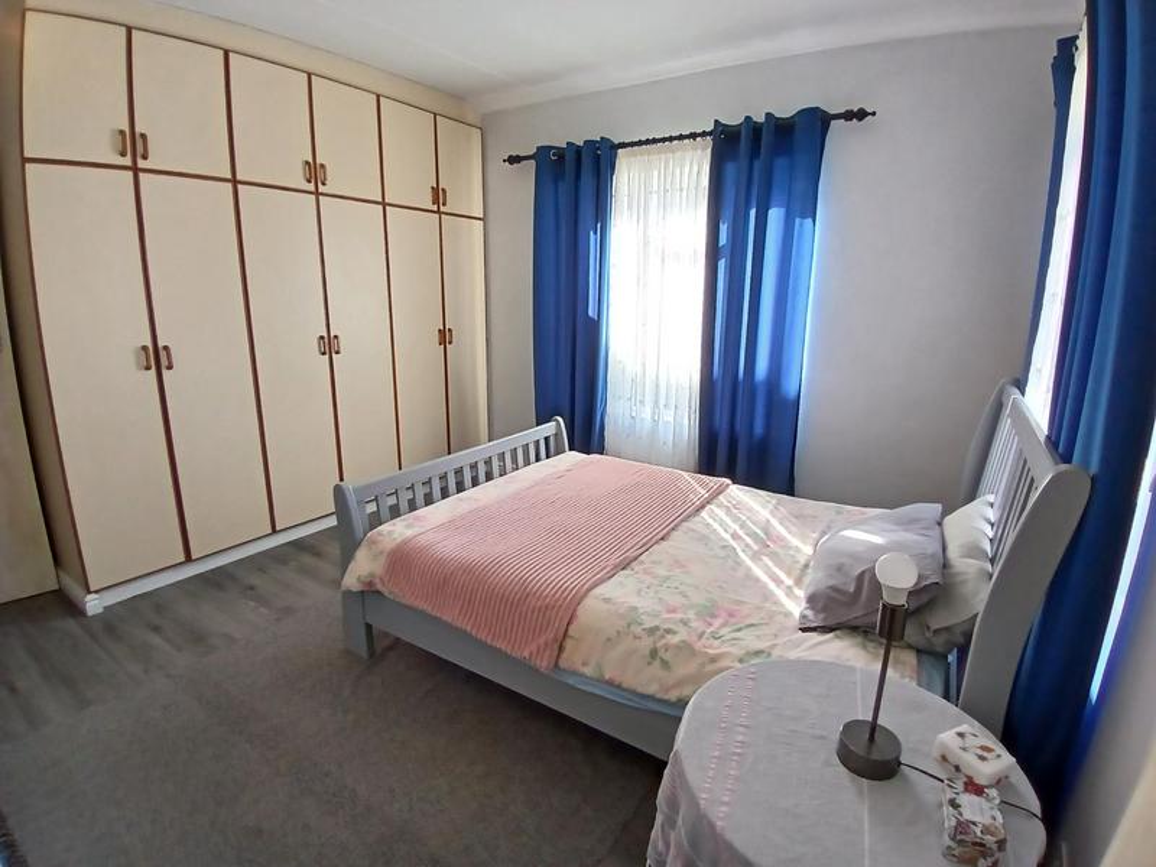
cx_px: 578
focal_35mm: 17
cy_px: 434
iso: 100
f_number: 2.2
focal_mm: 1.4
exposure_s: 1/50
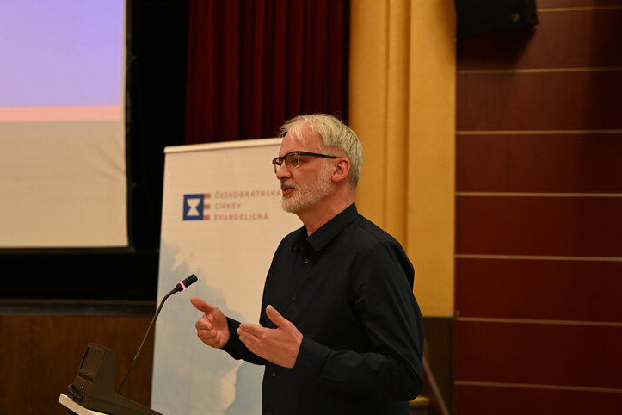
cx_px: 293
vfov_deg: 26.5
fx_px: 881
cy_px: 201
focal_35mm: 51
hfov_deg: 38.9
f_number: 2.8
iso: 1250
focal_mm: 48
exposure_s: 1/50
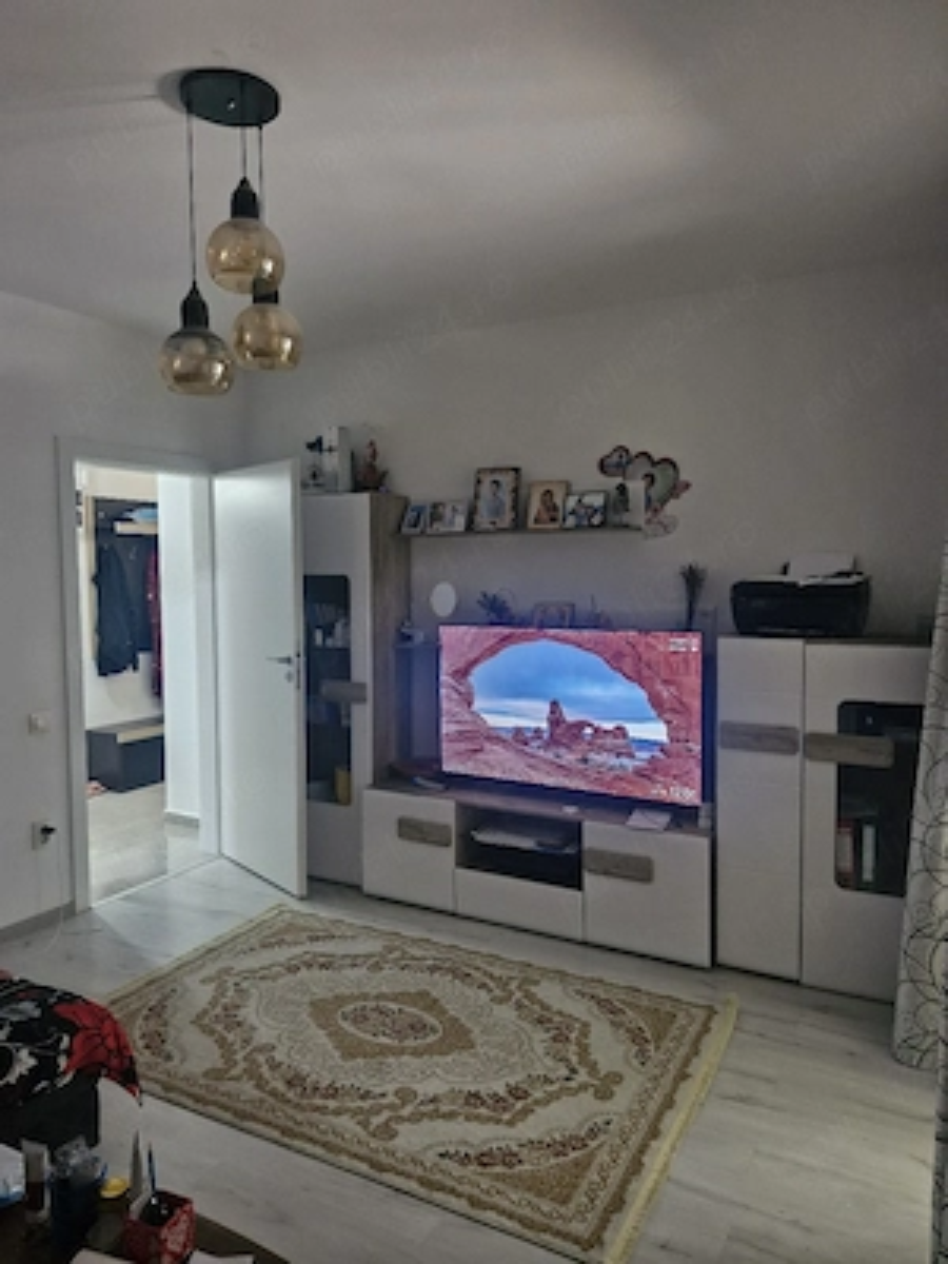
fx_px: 840
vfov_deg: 73.9
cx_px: 474
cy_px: 632
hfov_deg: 58.9
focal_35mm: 23
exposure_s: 1/50
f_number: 1.8
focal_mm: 5.54
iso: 500
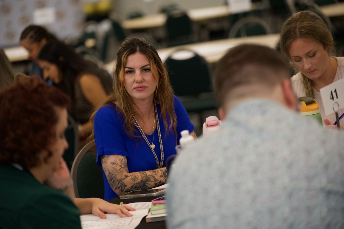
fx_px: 1193
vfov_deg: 10.9
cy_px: 114
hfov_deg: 16.4
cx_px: 172
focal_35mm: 125
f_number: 2.8
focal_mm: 125
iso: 3200
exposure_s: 1/250
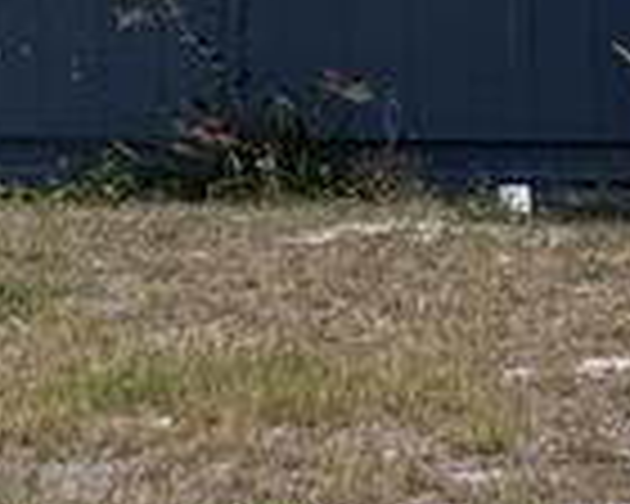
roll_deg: -0.5
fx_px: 3188
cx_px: 1476
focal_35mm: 171
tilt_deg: -5.6
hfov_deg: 10.0
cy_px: 284
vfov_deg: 9.0
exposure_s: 1/5319
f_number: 1.78
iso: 80
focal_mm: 6.76
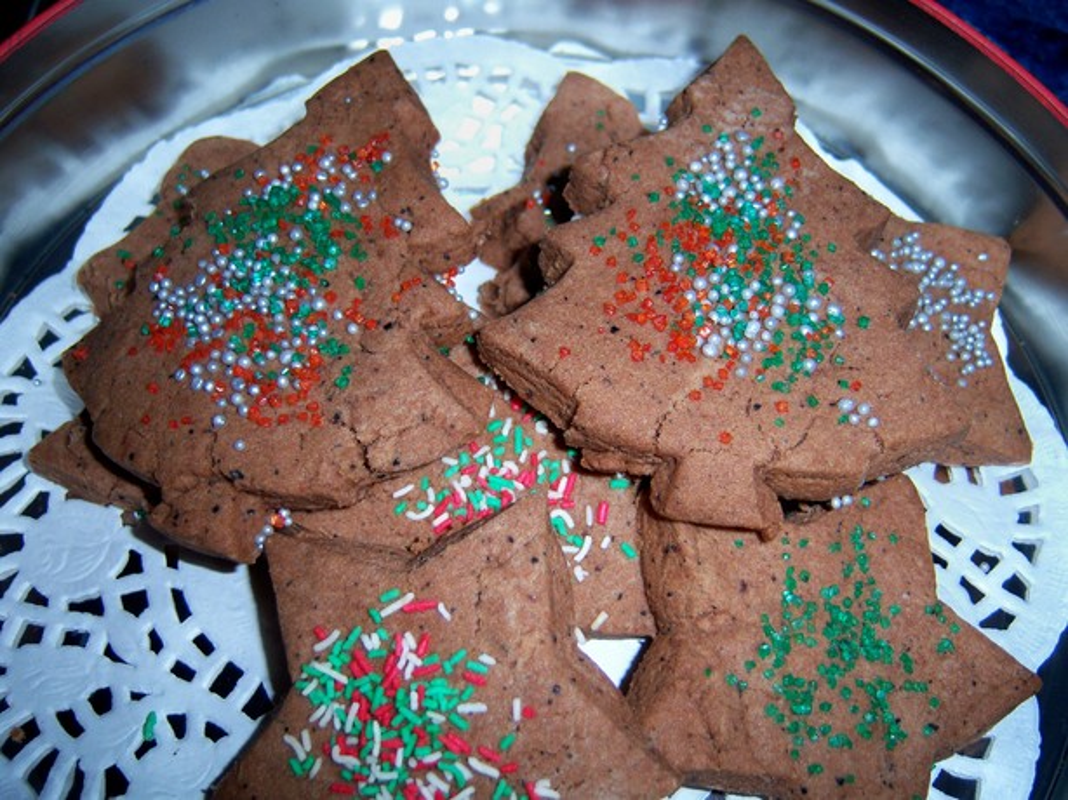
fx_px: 1110
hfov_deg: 51.4
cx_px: 534
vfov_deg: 39.6
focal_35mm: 36
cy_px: 400
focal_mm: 7.5
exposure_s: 1/60
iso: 80
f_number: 2.8
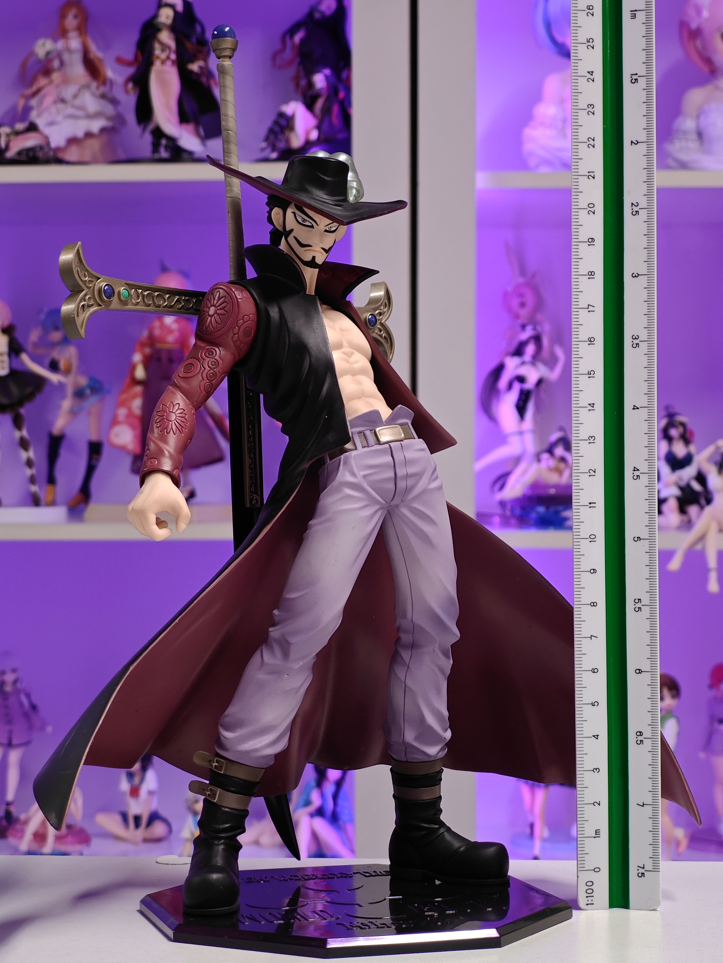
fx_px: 2228
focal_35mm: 80
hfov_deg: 18.4
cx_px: 362
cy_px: 482
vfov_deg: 24.4
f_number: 2.4
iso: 400
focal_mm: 7.48
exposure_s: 1/17.8
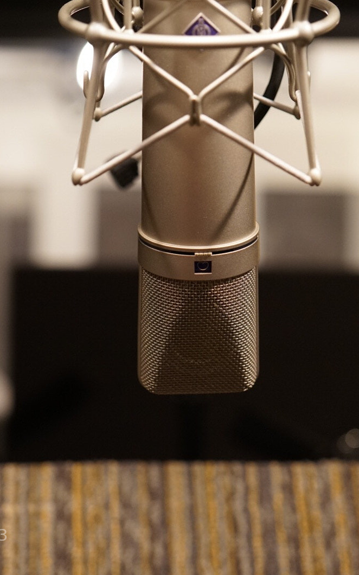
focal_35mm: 77
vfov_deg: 26.8
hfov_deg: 16.9
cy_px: 288
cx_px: 157
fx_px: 1206
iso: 1600
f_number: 3.2
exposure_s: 1/60
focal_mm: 50
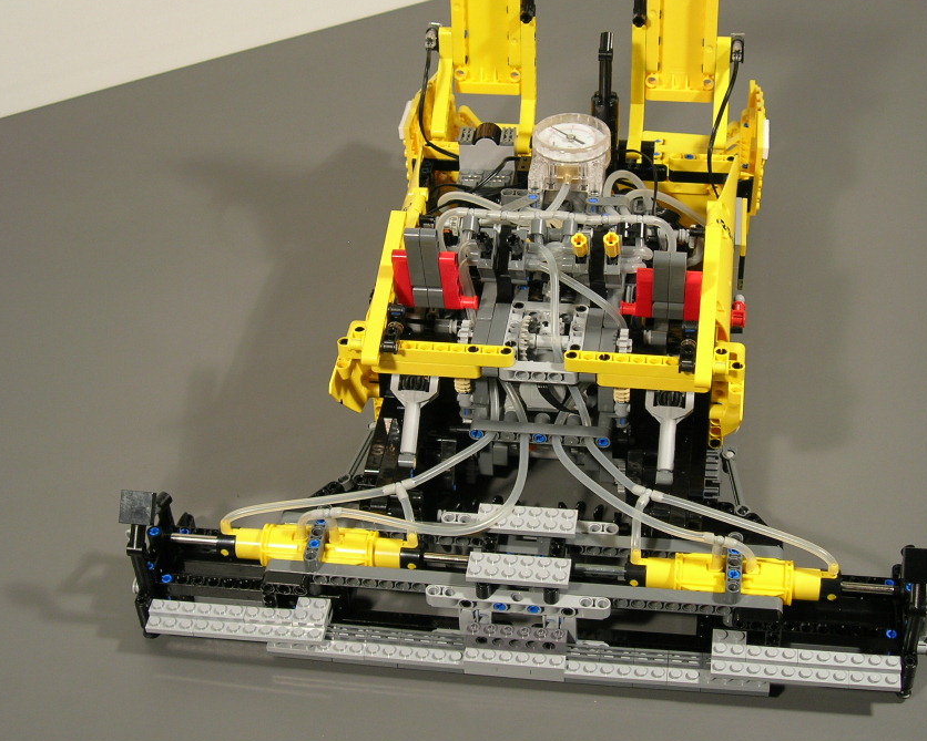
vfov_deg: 25.0
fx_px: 1674
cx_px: 523
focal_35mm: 61
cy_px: 320
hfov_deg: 30.9
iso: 64
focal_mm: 10.6
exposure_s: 1/27.4
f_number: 3.2
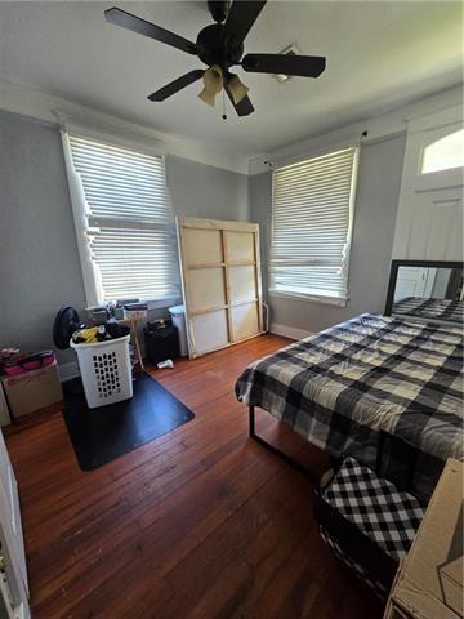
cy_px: 310
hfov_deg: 89.9
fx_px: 232
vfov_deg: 106.2
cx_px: 232
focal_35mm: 13
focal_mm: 2.2
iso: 200
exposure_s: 1/60
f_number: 2.2
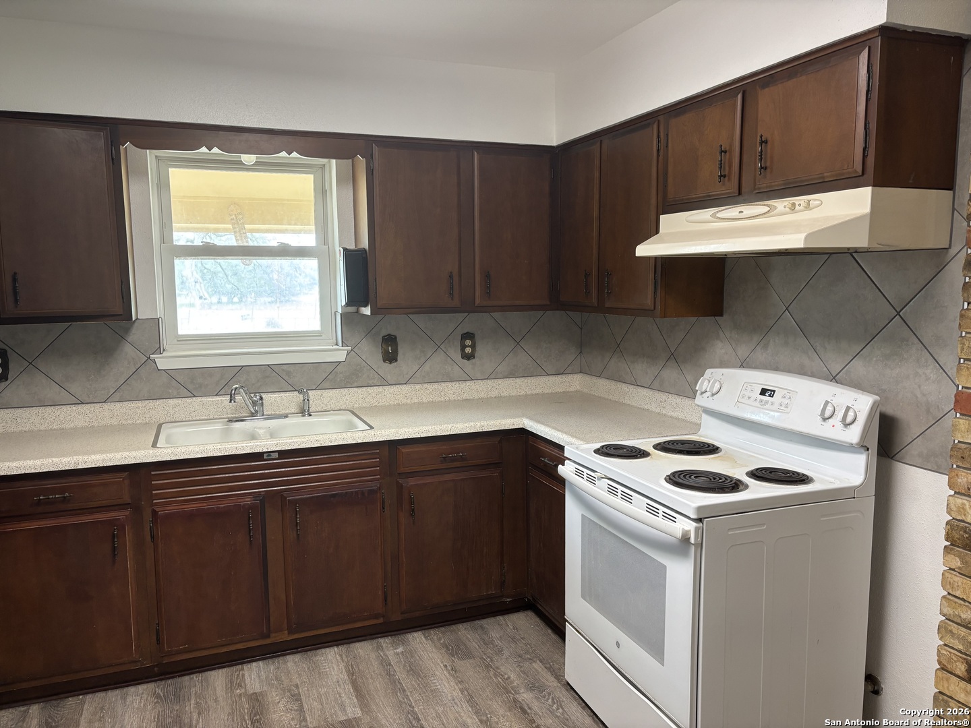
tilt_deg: -6.9
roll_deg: +0.7
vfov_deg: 53.1
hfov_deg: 67.3
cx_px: 486
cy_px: 364
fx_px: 729
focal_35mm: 26
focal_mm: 5.96
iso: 125
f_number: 1.6
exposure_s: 1/58
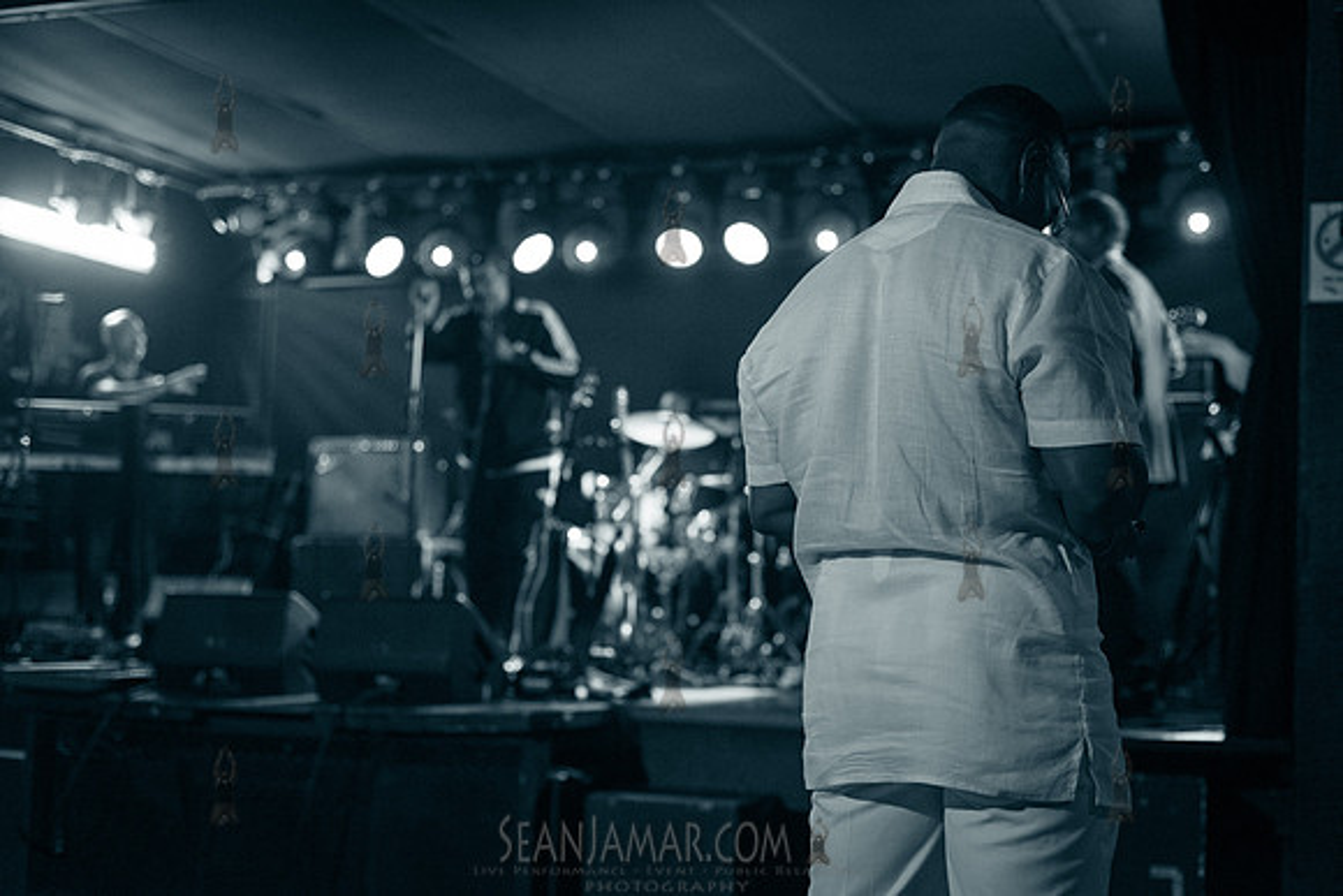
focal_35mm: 50
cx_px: 672
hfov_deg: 39.6
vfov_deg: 27.0
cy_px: 448
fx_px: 1866
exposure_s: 1/400
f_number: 2.8
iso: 4000
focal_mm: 50
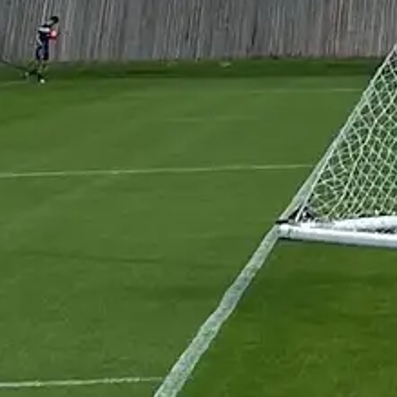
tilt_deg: +22.4
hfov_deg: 8.1
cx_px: 1135
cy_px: -957
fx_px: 2452
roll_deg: -0.2
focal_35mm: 189
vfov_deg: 7.6
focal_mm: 5.7
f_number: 1.5
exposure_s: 1/3968
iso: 50
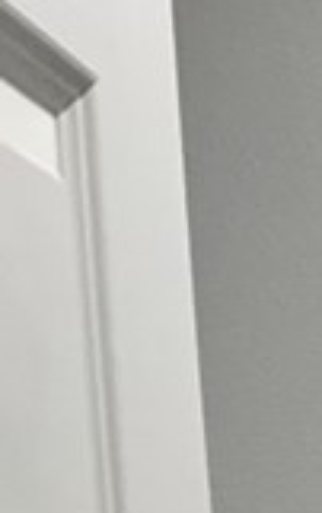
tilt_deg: -10.7
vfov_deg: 10.4
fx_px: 2451
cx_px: 1581
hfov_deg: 5.6
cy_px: 1198
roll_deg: +0.8
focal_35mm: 175
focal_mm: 5.1
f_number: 1.6
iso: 100
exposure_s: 1/120
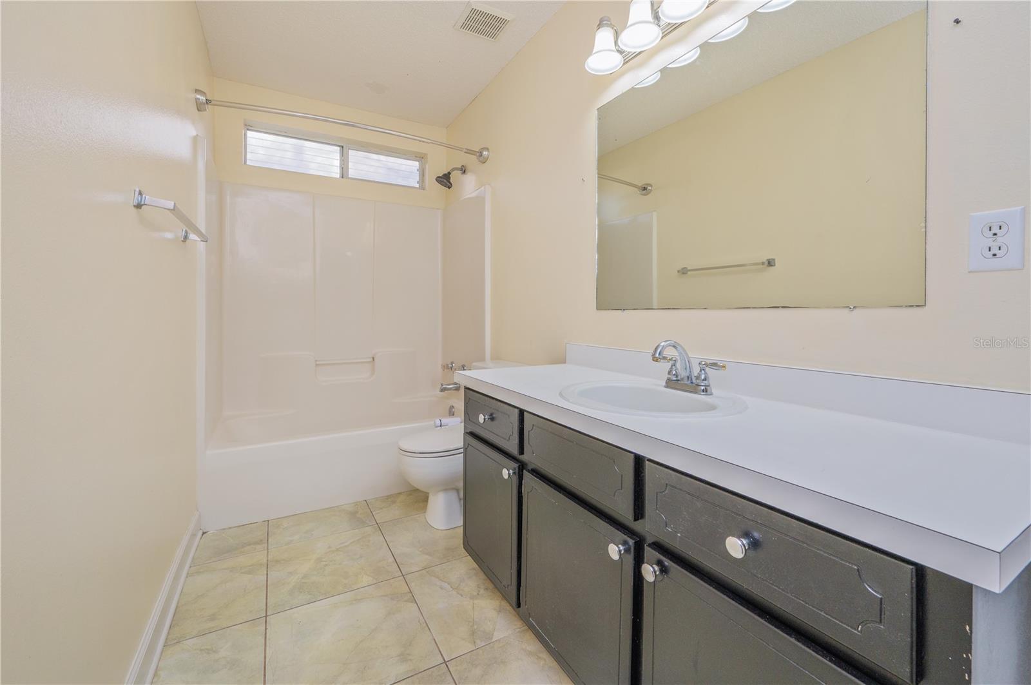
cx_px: 516
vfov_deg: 81.1
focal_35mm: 14
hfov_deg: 104.3
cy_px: 342
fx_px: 400
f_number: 9
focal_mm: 14
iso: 320
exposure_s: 1/80
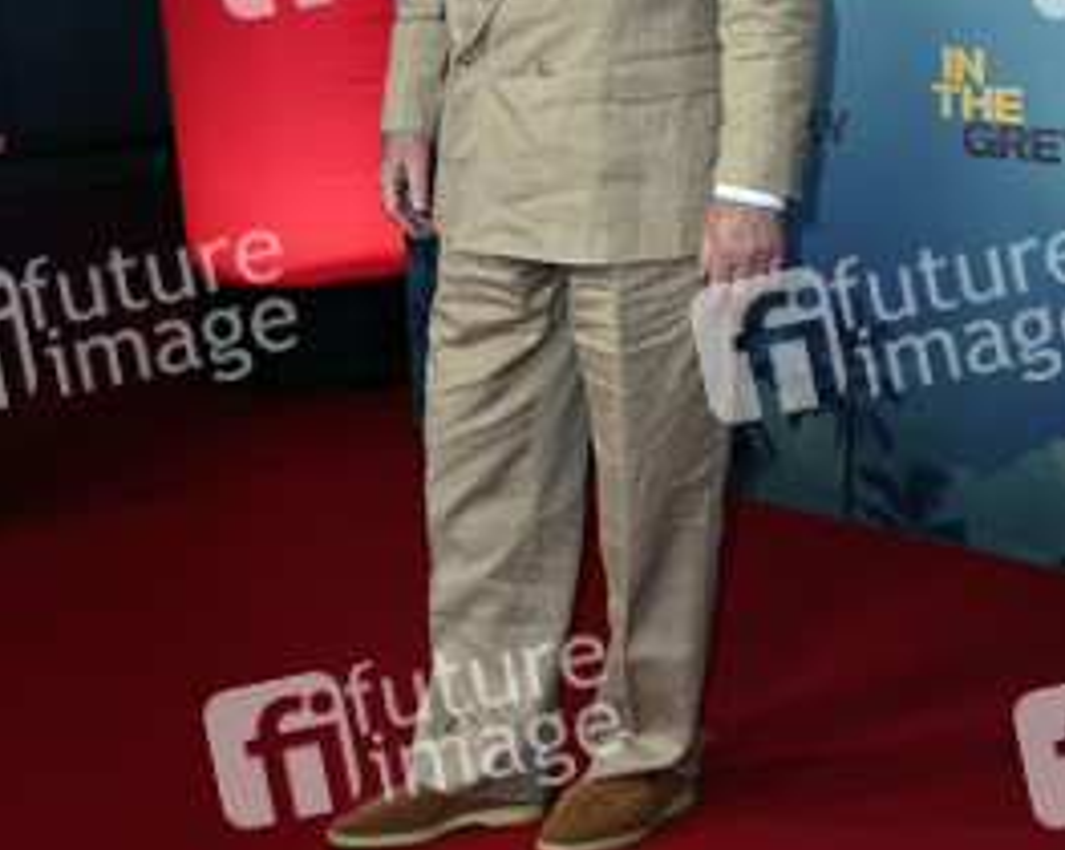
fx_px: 3150
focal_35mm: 100
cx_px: 530
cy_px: 125
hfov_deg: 19.2
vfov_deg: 15.2
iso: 800
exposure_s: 1/160
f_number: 5.6
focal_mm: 70
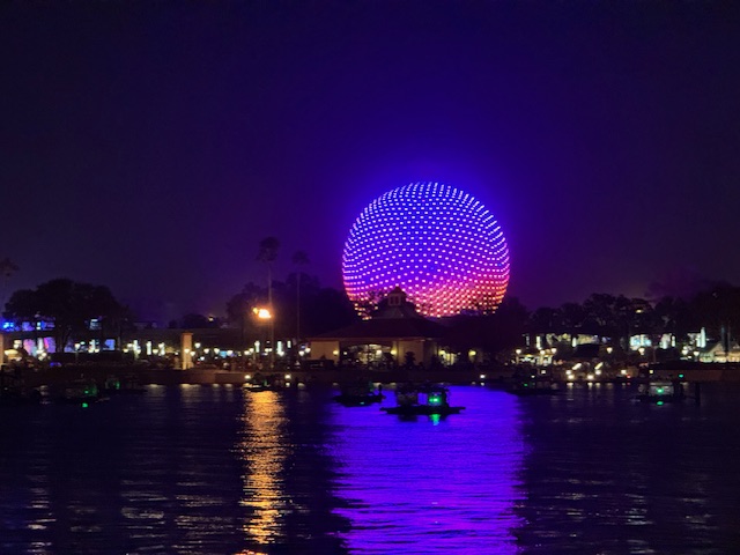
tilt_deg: +2.4
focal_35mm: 120
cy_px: 278
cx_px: 370
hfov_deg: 16.4
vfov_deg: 12.3
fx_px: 2565
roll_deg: +0.6
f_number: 2.8
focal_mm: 15.66
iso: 2000
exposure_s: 1/20
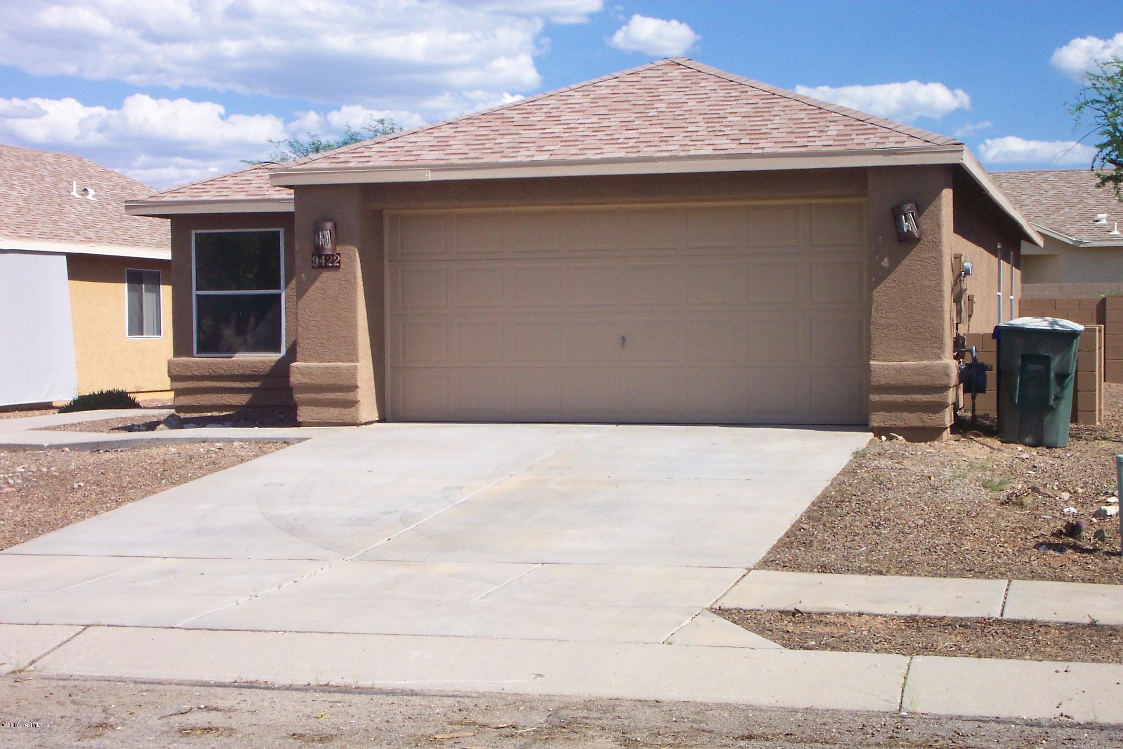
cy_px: 374
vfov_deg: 22.3
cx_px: 562
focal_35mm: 61
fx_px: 1903
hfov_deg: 32.9
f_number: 11
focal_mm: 12.6
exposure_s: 1/180
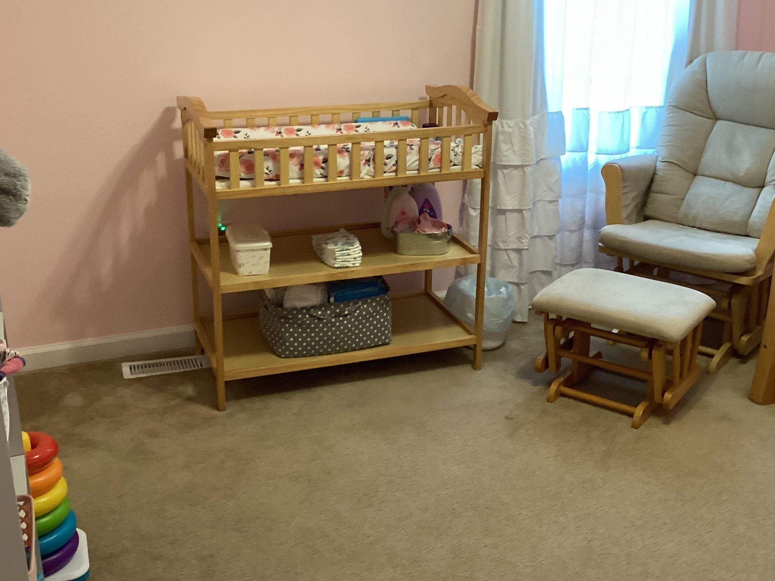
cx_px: 399
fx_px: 940
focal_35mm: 42
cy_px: 239
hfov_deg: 44.8
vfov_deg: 34.3
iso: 250
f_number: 2.4
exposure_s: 1/60
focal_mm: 3.3
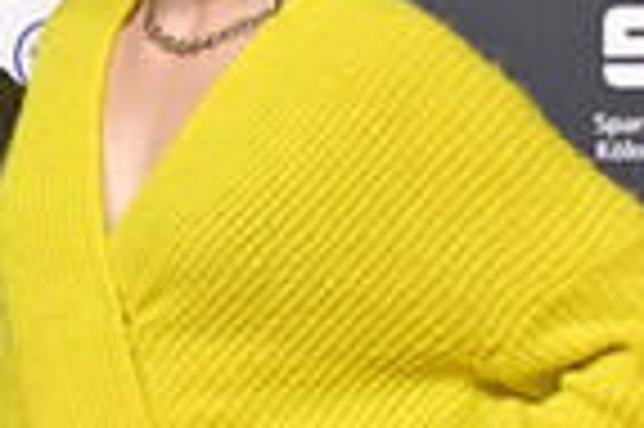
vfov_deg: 6.2
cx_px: 2
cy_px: 131
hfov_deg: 9.3
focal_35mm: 221
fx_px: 3949
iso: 1000
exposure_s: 1/200
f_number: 5
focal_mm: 70
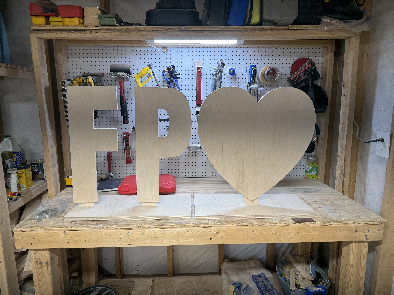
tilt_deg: -10.1
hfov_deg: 71.6
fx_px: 273
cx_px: 197
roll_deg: +0.0
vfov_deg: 56.8
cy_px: 148
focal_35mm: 24
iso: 100
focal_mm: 6.76
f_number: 1.78
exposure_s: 1/120
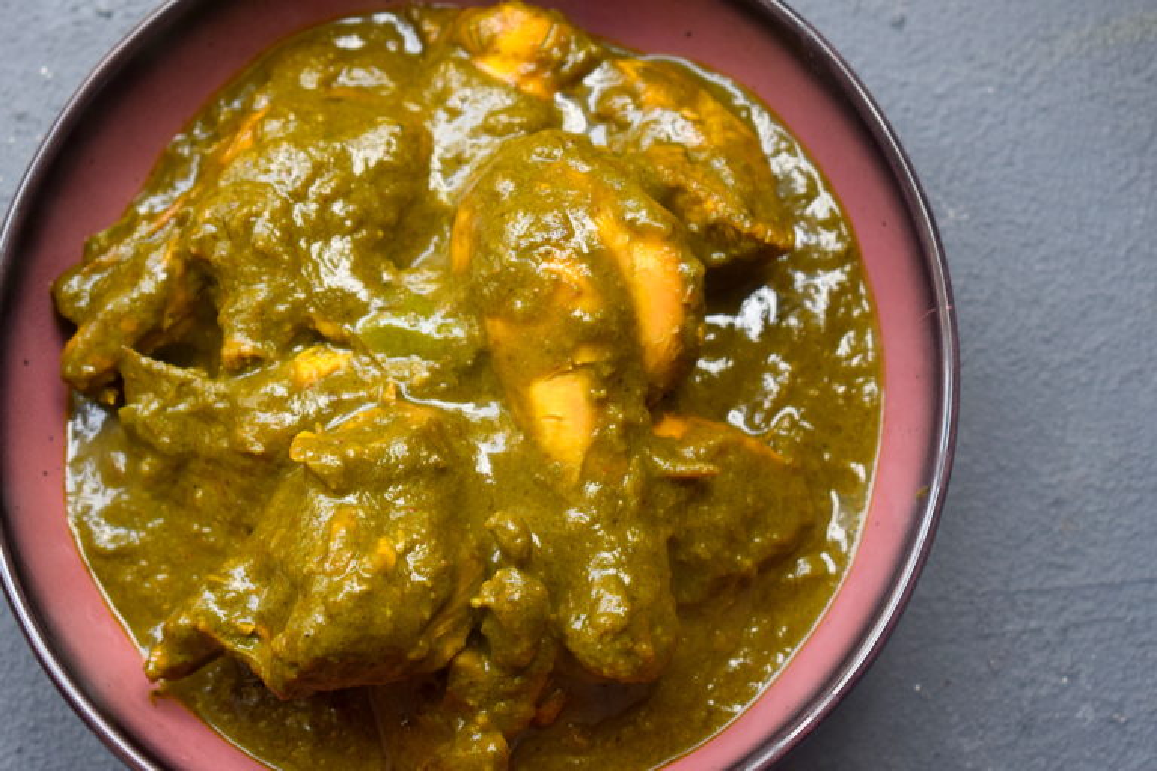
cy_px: 386
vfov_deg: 16.6
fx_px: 2651
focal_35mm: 82
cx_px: 578
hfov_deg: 24.6
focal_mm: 55
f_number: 5.6
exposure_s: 1/60
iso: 720
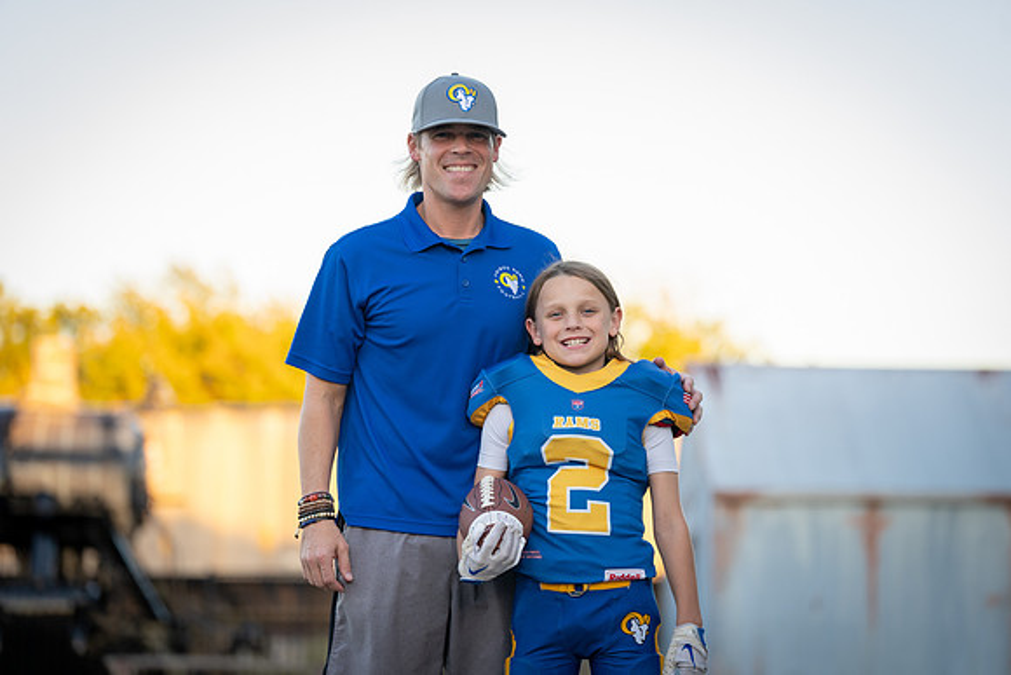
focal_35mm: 124
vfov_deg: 11.1
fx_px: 3483
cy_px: 338
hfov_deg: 16.5
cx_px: 506
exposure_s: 1/320
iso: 320
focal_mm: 124
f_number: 2.8
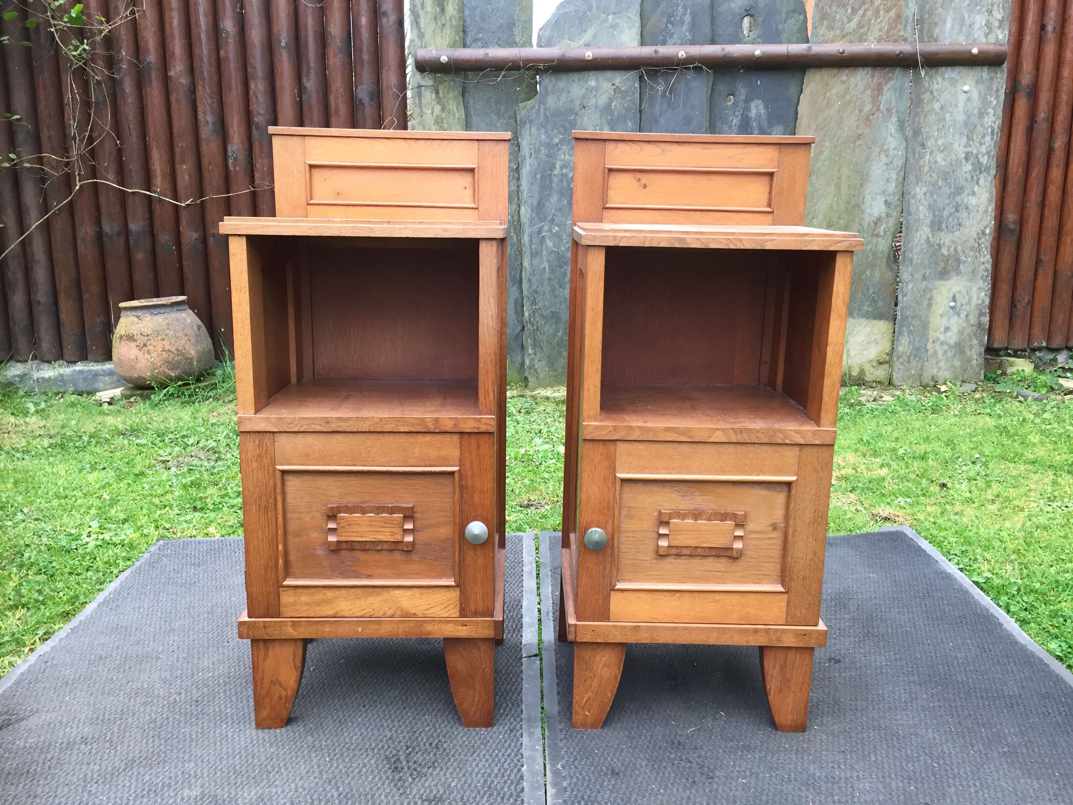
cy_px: 402
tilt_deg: -12.3
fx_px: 899
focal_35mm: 29
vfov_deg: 48.2
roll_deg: +0.4
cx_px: 536
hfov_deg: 61.7
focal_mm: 4.15
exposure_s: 1/33
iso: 50
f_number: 2.2
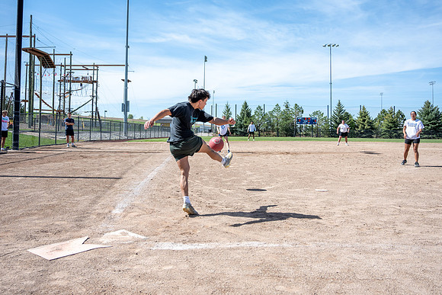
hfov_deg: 58.7
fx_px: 393
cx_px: 219
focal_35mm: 32
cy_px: 109
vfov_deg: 40.8
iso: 100
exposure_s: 1/2000
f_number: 4
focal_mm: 24
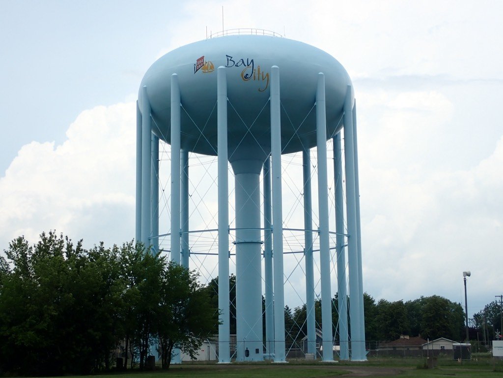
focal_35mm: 62
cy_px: 189
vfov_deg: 23.7
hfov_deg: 31.2
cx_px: 252
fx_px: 901
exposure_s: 1/500
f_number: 5
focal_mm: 11.09
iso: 100
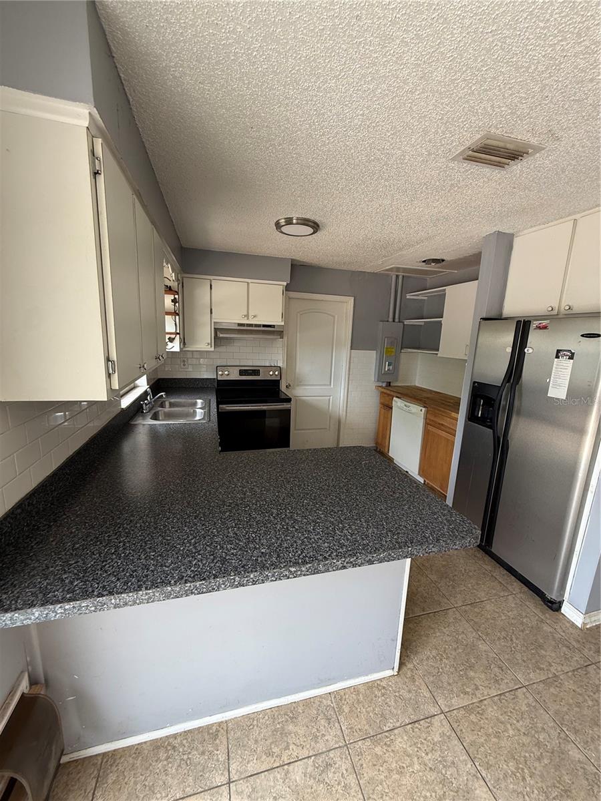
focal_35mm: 14
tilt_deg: -11.0
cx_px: 300
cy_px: 400
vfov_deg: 102.1
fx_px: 324
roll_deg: -2.7
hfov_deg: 85.7
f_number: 2.2
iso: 160
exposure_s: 1/99
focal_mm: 2.22
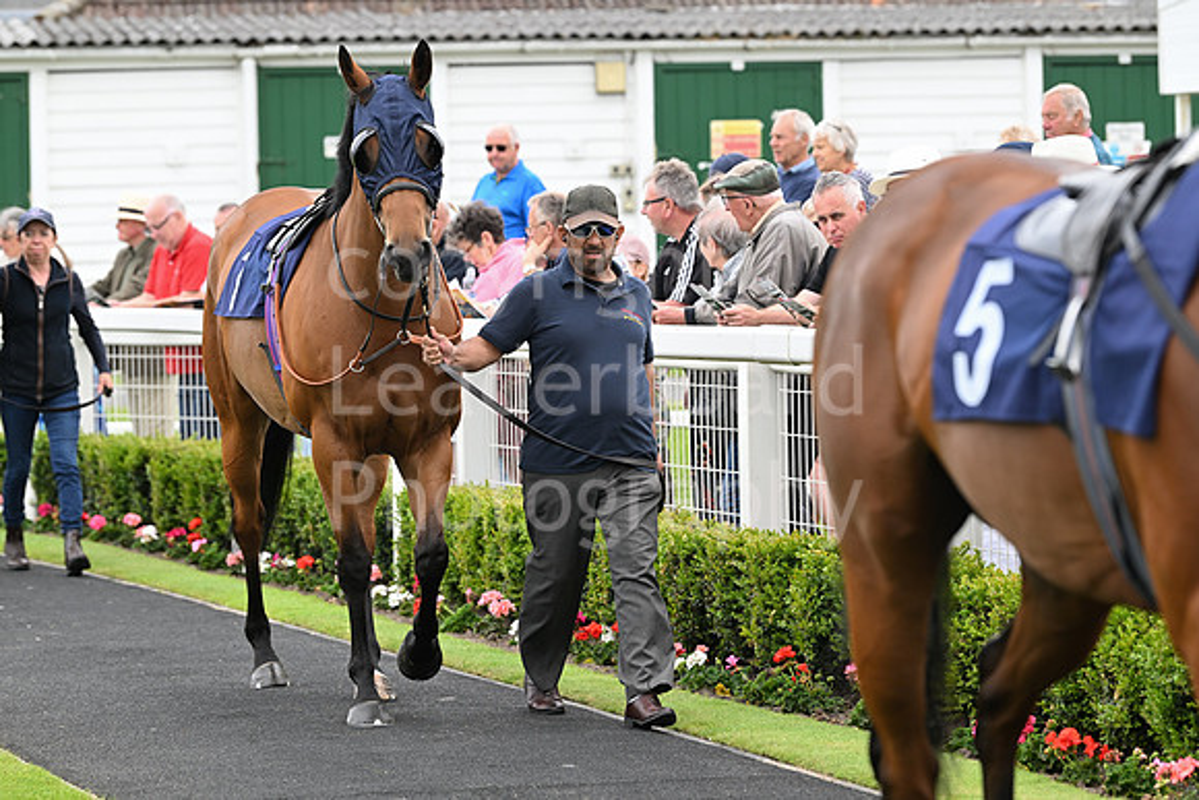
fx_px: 5663
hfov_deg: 12.1
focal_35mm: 170
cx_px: 600
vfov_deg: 8.1
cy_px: 400
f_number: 5.6
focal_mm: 170
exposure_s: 1/640
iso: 640
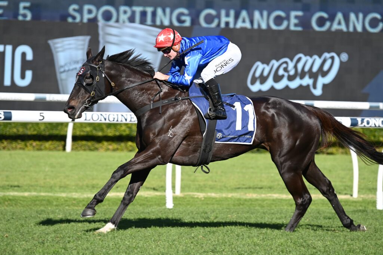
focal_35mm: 270
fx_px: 2873
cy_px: 128
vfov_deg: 5.1
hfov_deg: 7.6
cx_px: 192
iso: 450
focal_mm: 270
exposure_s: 1/1600
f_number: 5.6
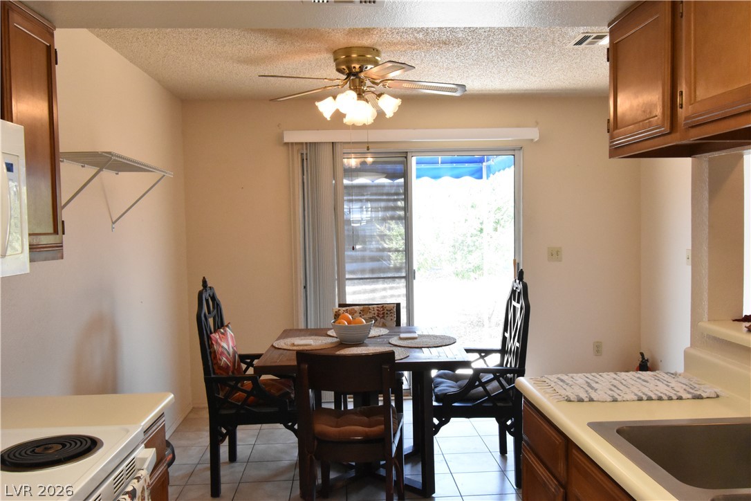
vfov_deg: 43.6
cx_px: 376
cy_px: 250
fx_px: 626
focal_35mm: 30
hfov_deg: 61.9
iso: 4000
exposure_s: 1/60
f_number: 16
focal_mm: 20
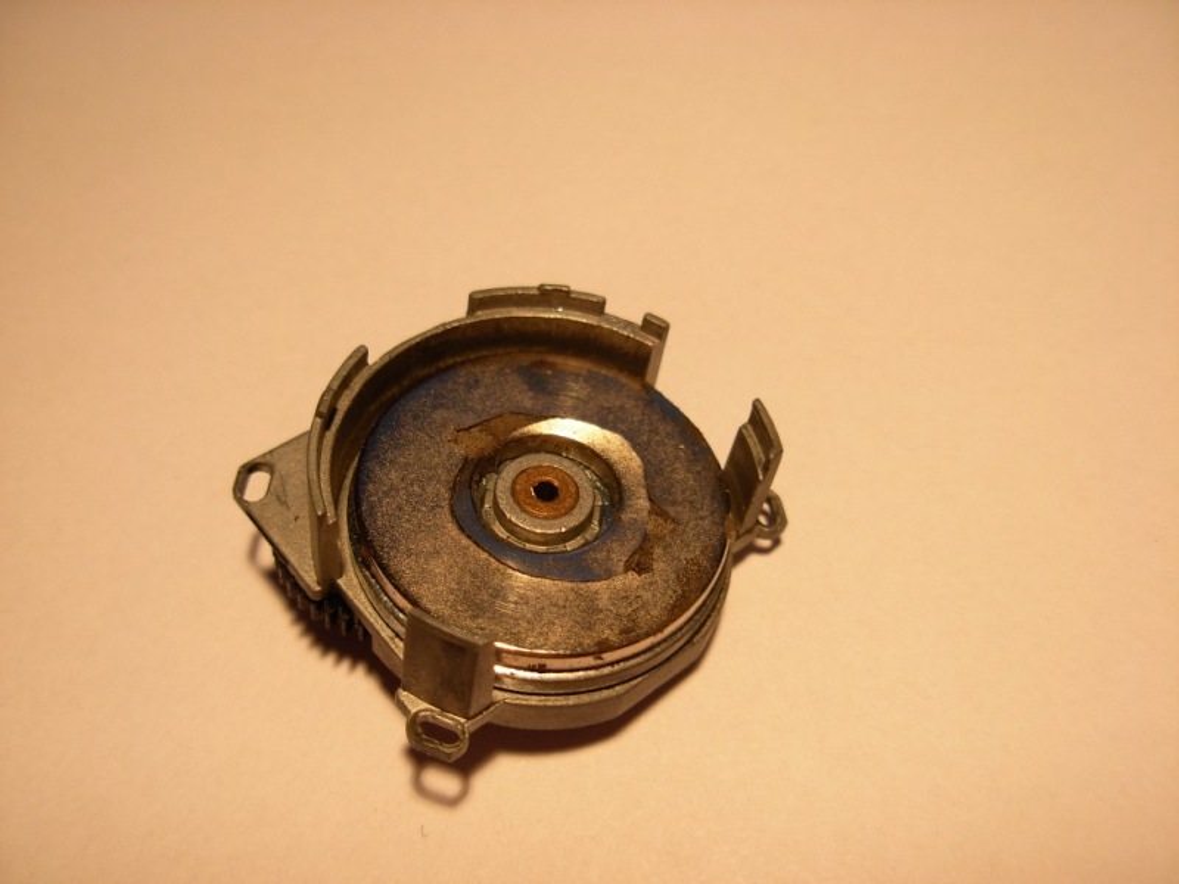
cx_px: 590
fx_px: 1294
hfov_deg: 49.0
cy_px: 442
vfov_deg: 37.7
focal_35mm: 38
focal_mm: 6.3
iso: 79
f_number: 2.9
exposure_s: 1/23.2
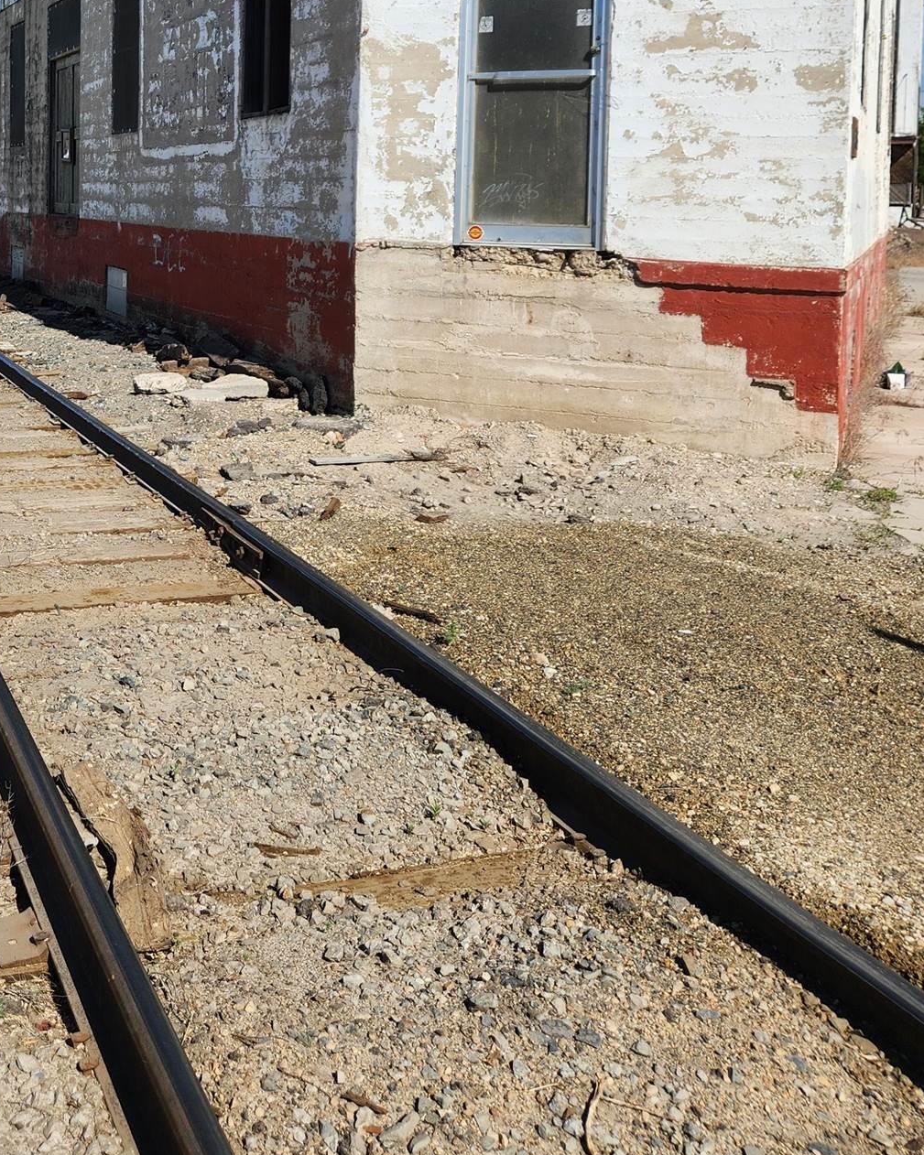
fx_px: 1402
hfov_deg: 35.0
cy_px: 228
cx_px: 149
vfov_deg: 42.7
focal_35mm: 41
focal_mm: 5.4
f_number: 1.8
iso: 20
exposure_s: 1/2586
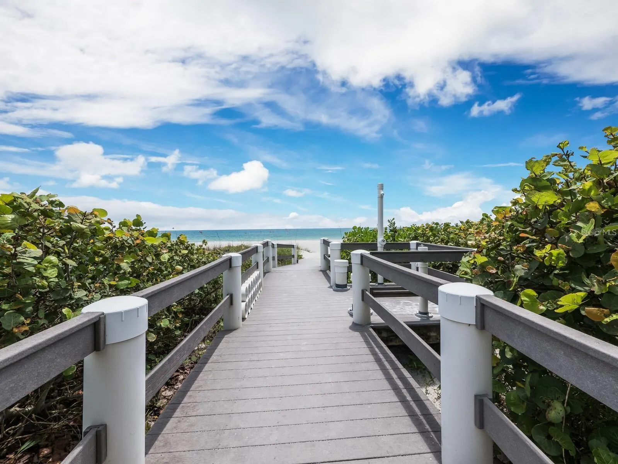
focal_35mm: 14
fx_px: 250
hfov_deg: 102.1
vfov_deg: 85.7
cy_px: 232
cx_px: 309
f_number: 8
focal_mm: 7
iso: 400
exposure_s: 1/640
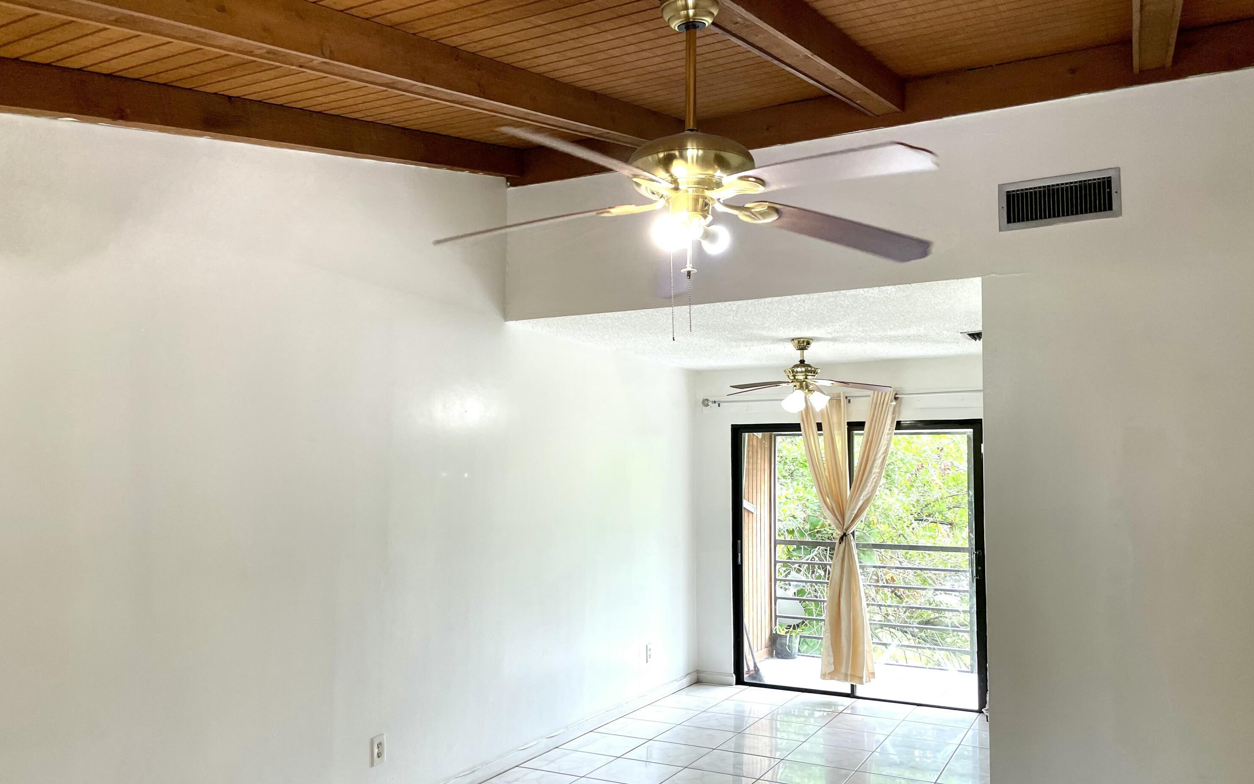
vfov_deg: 44.4
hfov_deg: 66.5
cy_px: 456
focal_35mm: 28
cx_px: 636
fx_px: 957
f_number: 1.6
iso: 64
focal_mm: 4.2
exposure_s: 1/120
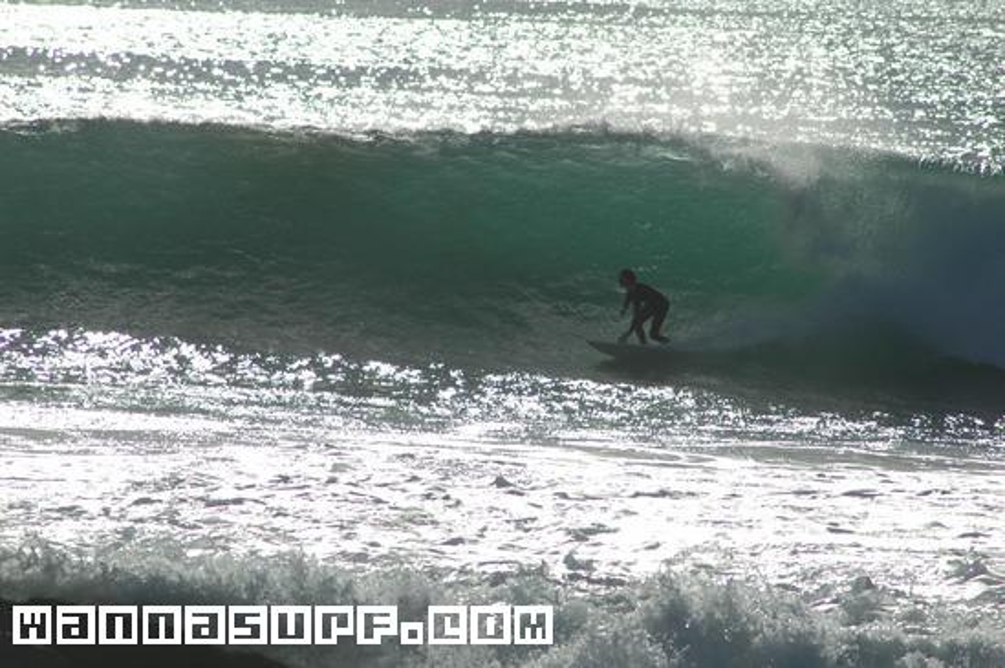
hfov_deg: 4.6
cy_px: 334
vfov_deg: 3.0
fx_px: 12551
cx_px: 502
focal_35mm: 450
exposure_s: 1/2500
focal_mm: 300
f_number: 7.1
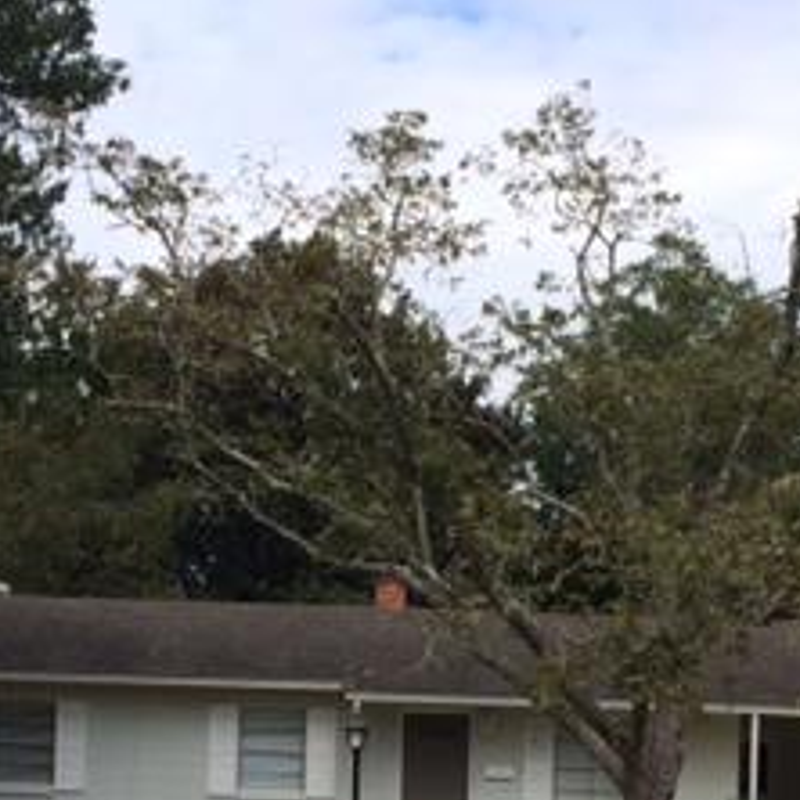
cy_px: 685
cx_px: 306
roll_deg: +0.0
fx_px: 1935
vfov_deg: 22.9
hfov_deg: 23.3
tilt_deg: +3.8
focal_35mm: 74
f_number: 2.2
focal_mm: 4.15
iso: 32
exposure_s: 1/1520
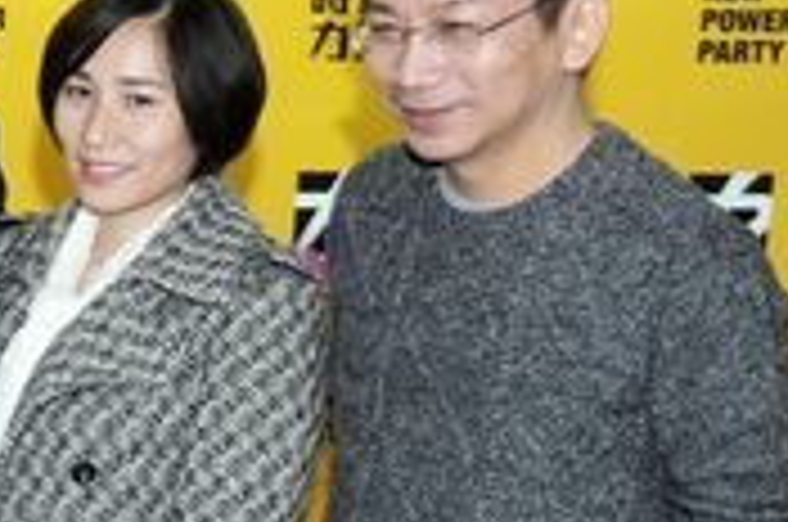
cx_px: -518
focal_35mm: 165
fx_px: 3605
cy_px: 558
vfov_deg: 8.2
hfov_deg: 11.7
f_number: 5
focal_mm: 48
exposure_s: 1/250
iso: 640
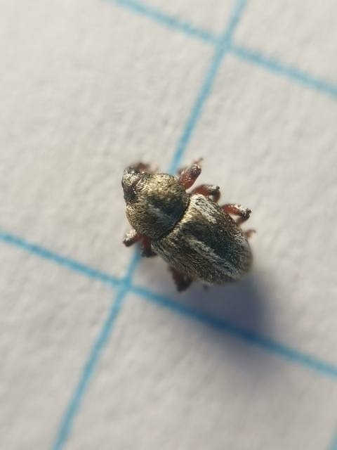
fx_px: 896
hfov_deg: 21.3
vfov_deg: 28.2
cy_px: 225
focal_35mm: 69
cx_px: 168
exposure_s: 1/100
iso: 50
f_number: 1.8
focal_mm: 4.75
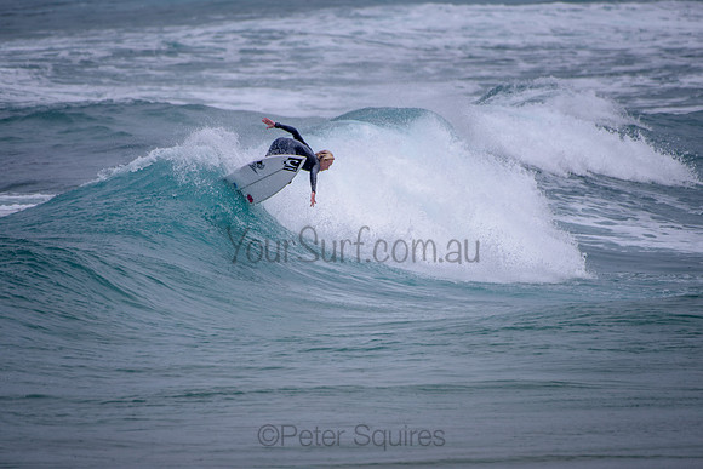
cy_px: 273
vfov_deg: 2.2
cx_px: 323
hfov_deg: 3.4
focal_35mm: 613
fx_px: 11974
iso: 100
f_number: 5.6
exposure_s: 1/2000
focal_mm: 500
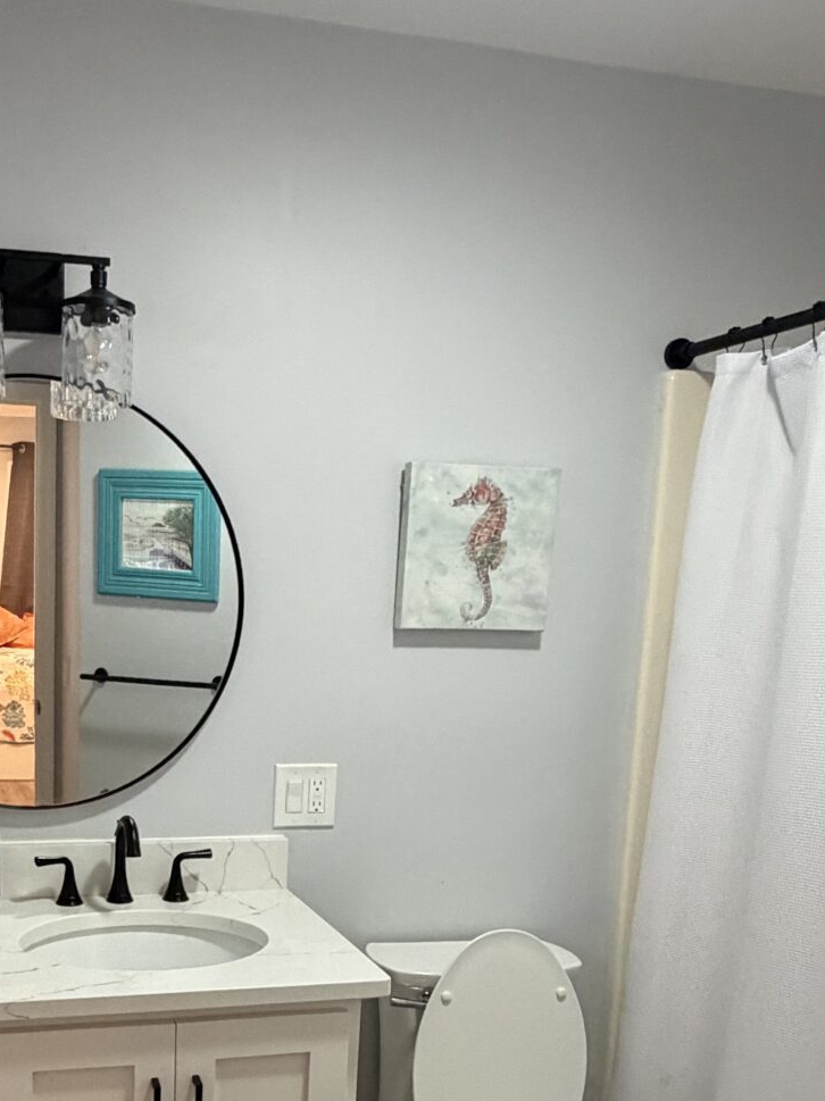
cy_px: 835
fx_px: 1177
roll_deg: -1.0
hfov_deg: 37.7
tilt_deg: -12.2
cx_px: 203
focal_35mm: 37
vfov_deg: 48.1
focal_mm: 2.22
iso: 500
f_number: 2.2
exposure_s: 1/60
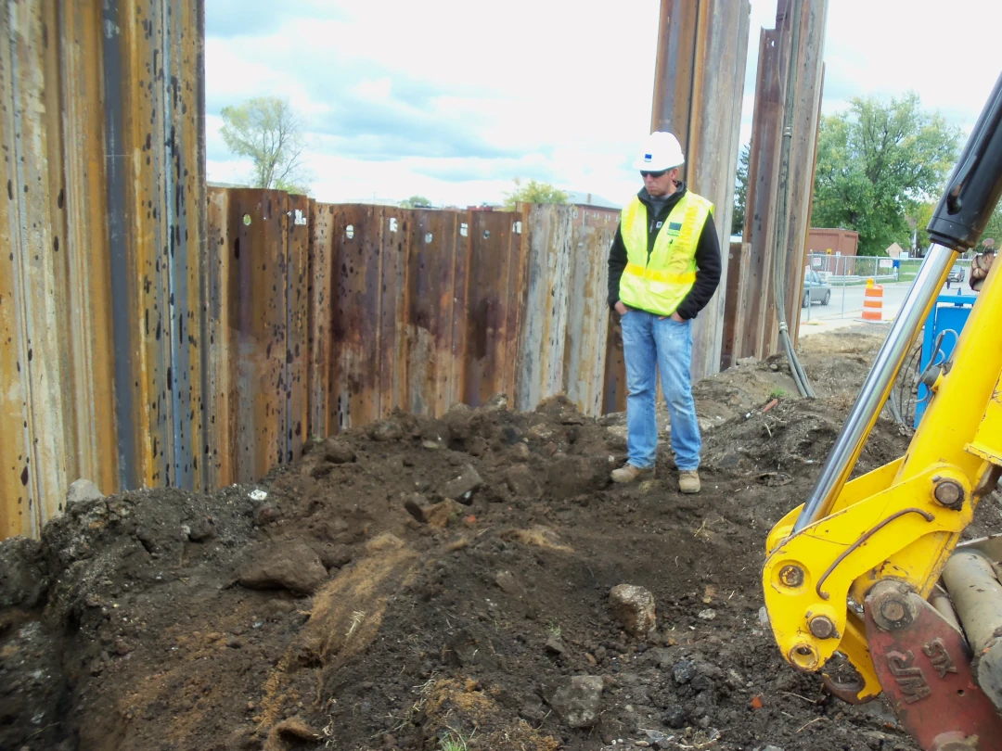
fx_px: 839
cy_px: 376
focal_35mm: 29
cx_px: 501
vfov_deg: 48.2
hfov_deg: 61.7
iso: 80
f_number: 3.4
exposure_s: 1/60
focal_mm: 5.2
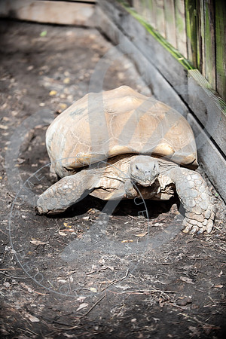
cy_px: 170
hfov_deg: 13.4
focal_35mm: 102
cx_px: 113
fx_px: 960
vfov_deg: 20.0
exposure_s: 1/1600
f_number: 2.8
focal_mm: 102
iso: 200
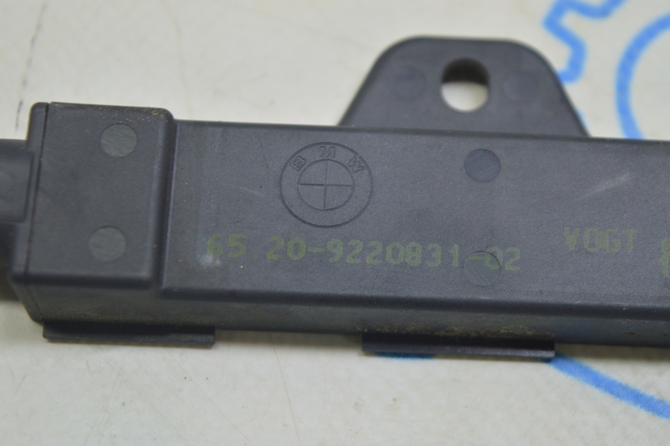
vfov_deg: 16.5
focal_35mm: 82
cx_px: 335
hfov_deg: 24.6
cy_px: 223
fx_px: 1534
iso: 400
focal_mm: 55
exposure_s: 1/20
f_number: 5.6
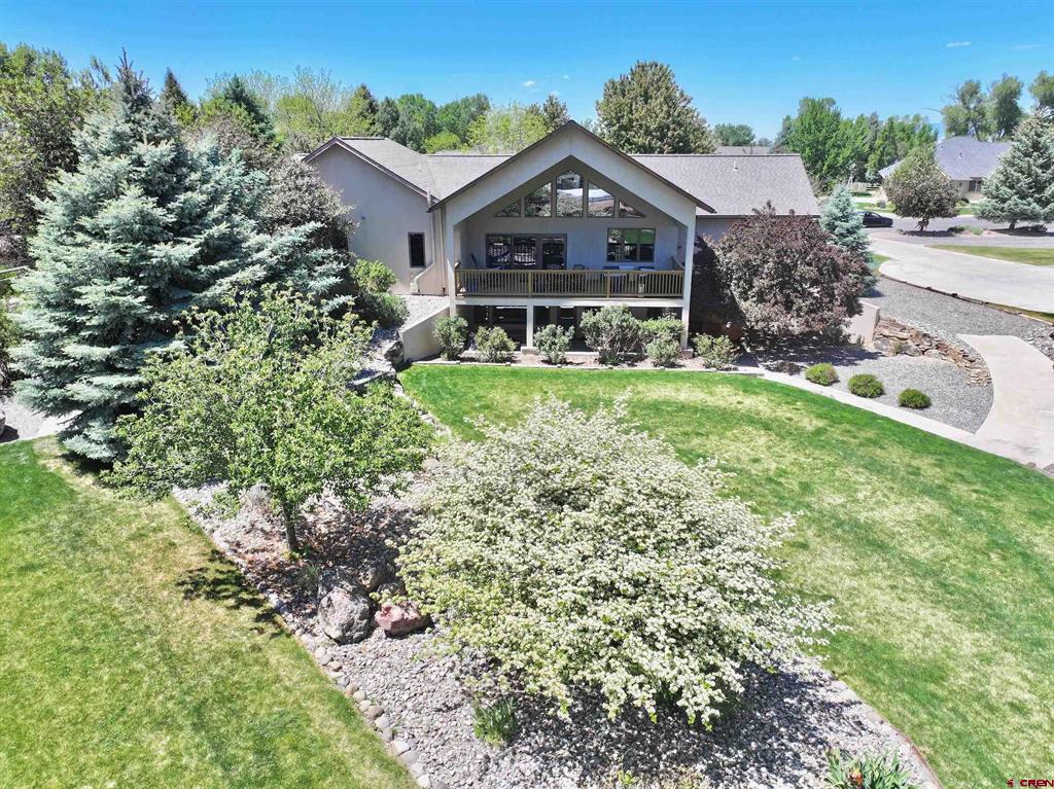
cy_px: 394
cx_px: 527
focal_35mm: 24
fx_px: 730
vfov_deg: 56.8
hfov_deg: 71.6
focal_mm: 12.29
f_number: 2.8
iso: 170
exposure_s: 1/1600
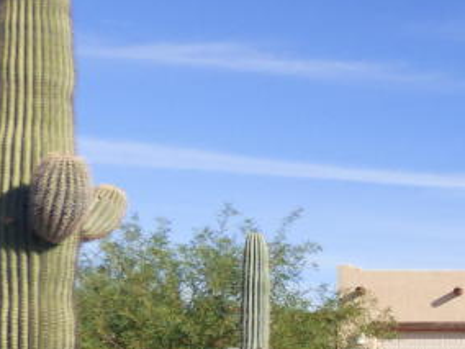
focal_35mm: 72
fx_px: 967
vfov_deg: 19.4
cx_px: 702
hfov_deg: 22.2
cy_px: 400
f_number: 2.8
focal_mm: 3.58
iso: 100
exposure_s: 1/1600
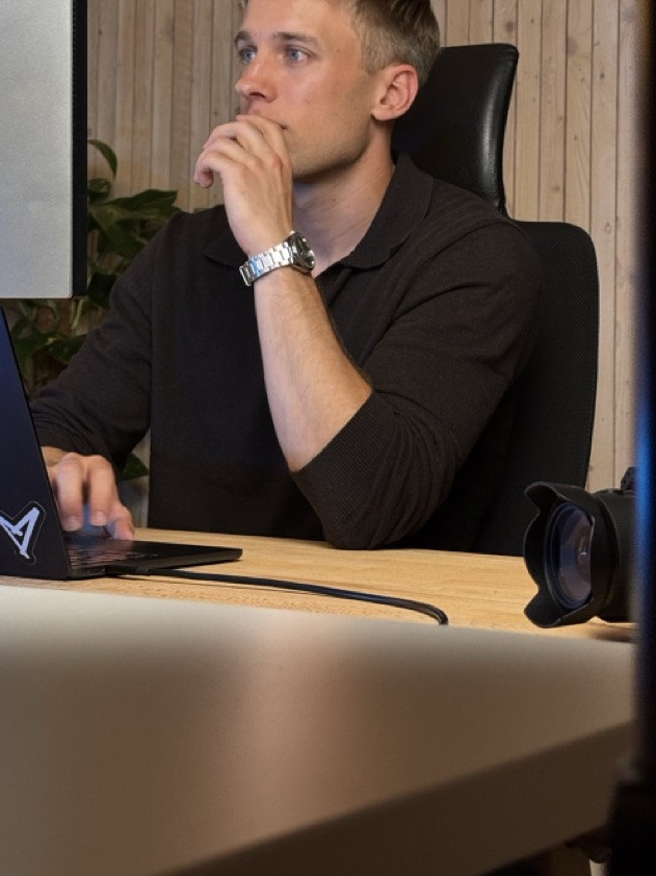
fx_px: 1845
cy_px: 217
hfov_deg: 20.2
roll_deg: -2.4
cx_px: 297
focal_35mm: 73
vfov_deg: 26.3
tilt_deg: +4.1
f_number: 1.78
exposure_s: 1/59
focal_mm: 6.76
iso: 250
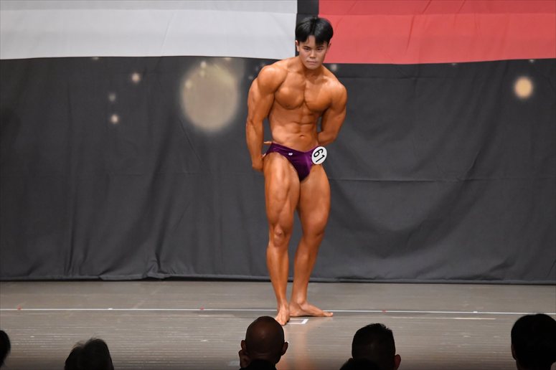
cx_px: 278
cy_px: 185
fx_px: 3350
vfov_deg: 6.3
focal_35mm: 217
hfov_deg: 9.5
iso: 6400
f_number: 5.6
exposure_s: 1/400
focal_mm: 145
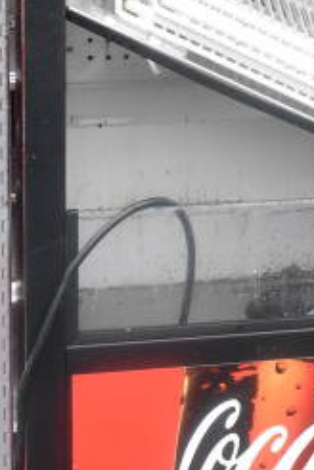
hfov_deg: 9.5
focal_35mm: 140
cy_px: -176
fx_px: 1825
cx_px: 513
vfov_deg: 14.0
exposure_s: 1/320
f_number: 9
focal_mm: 25
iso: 1600
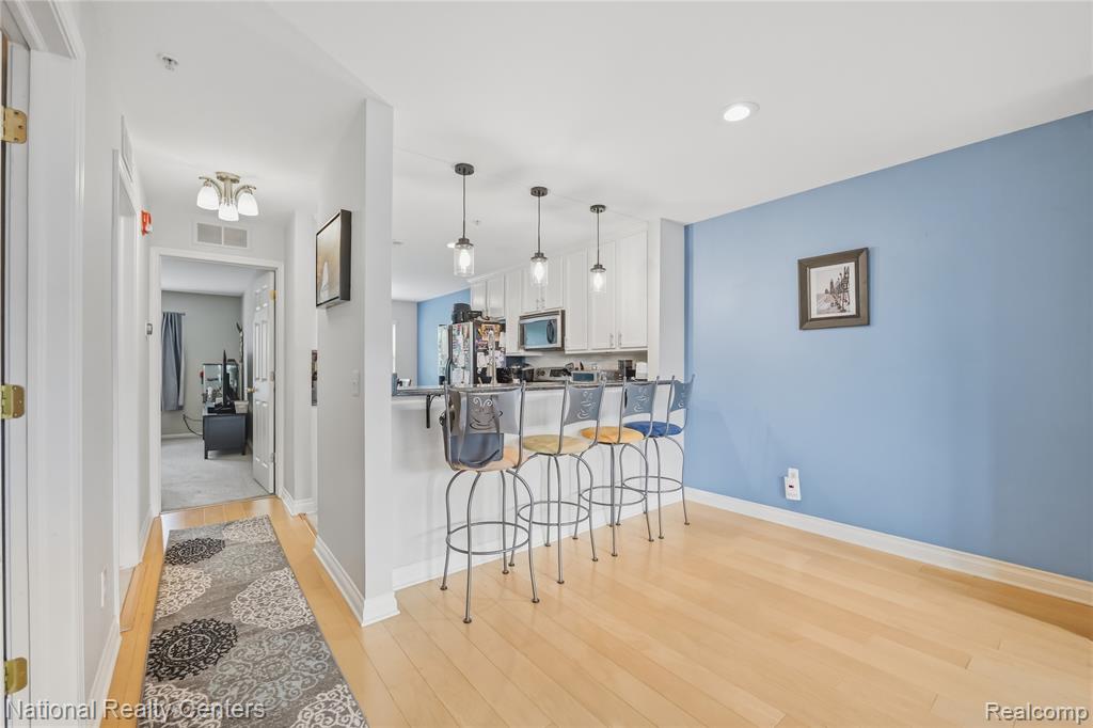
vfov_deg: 81.2
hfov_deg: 104.3
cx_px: 546
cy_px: 364
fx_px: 425
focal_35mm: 14
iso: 1250
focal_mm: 14
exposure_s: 1/60
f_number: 4
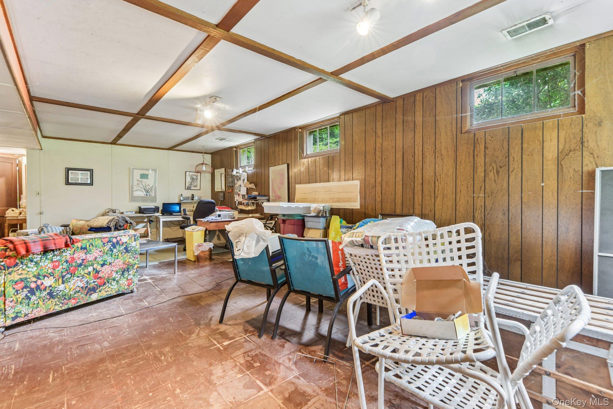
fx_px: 272
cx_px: 306
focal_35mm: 16
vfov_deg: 73.7
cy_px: 204
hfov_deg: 96.7
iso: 400
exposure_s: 1.3
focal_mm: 16
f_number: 9
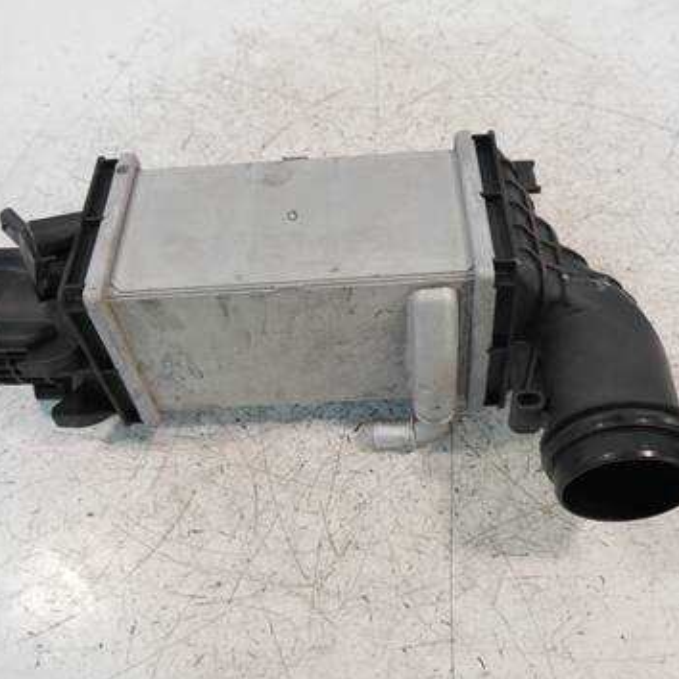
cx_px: 357
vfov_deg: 46.0
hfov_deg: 46.0
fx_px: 799
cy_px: 340
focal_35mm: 36
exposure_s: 1/125
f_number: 3.5
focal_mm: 15
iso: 800
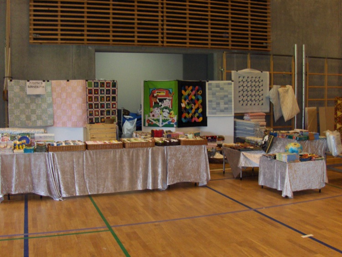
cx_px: 171
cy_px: 128
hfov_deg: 45.7
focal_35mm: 41
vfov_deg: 35.2
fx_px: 405
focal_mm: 6.5
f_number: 3.5
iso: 100
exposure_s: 1/60
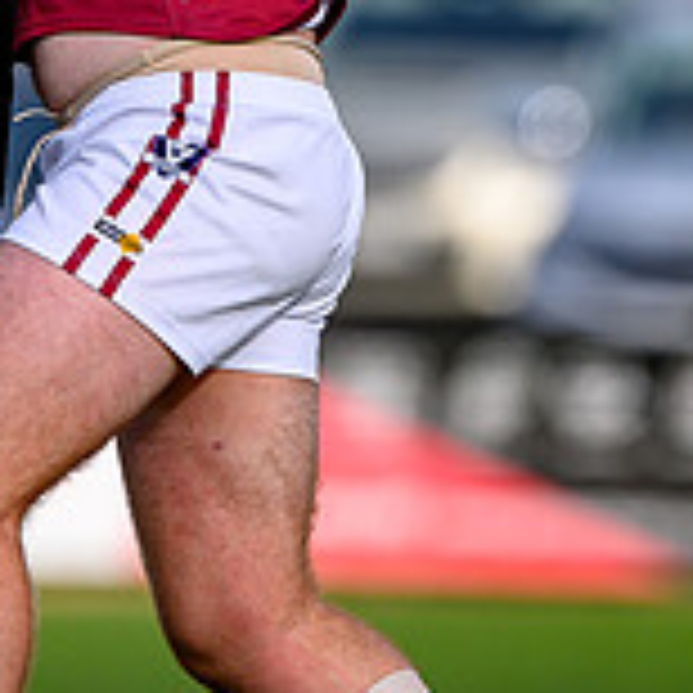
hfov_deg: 0.8
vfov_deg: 0.8
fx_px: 47360
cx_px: 204
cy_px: -247
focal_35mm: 2091
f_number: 4
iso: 100
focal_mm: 500
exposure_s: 1/1600
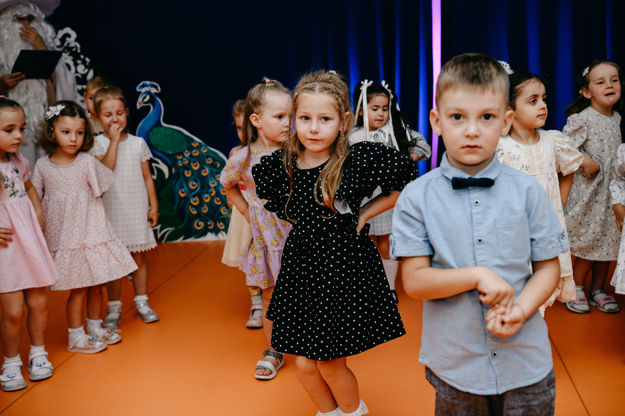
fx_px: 795
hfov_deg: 42.9
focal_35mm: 46
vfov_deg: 29.3
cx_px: 325
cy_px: 199
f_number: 4
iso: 250
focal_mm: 44
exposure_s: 1/160
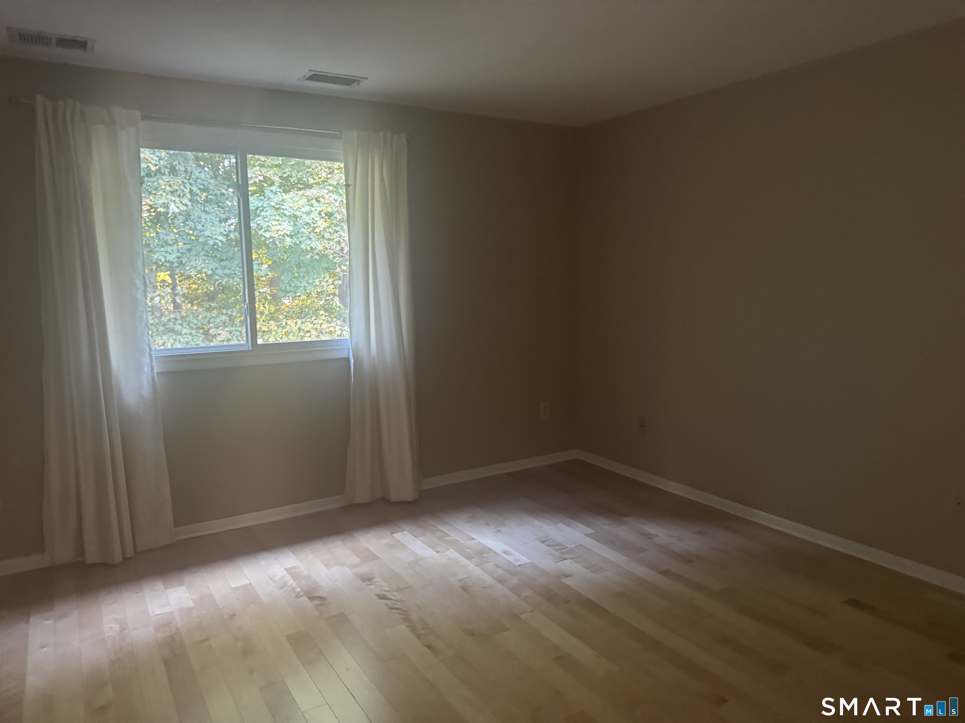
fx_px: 669
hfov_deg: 71.6
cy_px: 362
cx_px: 482
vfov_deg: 56.8
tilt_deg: -4.5
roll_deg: +0.6
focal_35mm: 24
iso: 800
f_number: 1.78
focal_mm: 6.76
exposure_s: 1/40
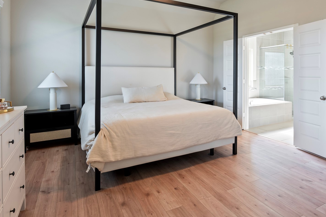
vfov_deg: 54.1
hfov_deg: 75.5
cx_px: 190
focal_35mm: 23
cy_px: 75
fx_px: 208
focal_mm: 15
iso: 100
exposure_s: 1/3
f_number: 6.3
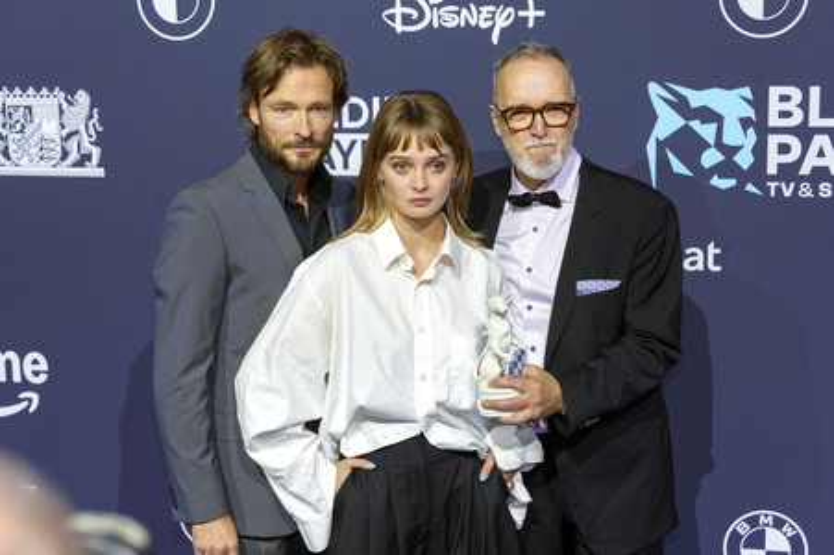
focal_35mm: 70
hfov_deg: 28.9
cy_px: 278
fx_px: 1620
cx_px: 417
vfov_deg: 19.4
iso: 1250
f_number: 4.5
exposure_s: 1/200
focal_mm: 70
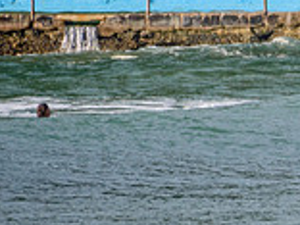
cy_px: 82
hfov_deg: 0.7
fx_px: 23209
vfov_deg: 0.6
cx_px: 556
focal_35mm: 2678
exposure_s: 1/2000
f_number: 5.6
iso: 360
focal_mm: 500
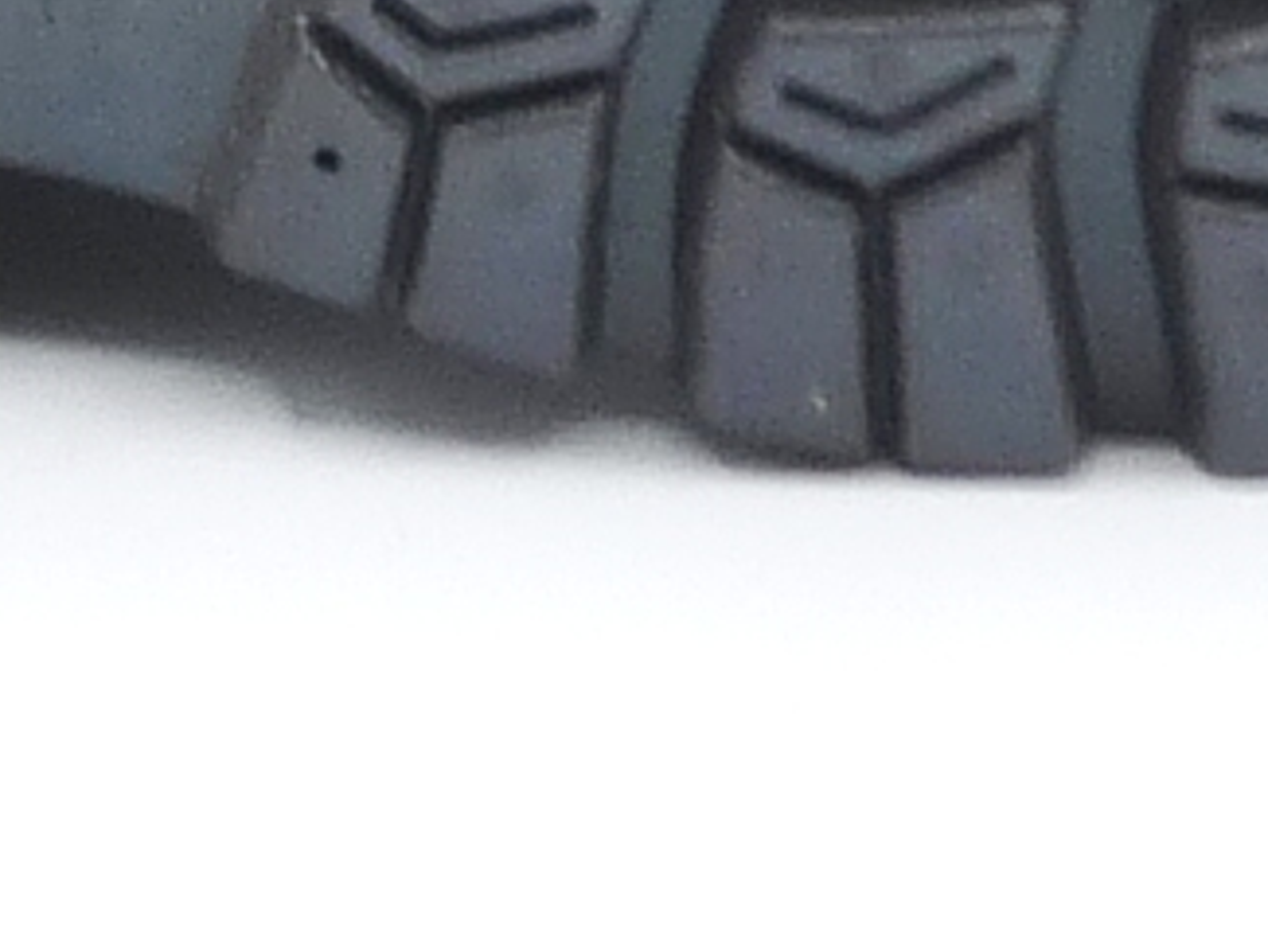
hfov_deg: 8.0
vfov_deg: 5.9
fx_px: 9014
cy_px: -796
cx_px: 105
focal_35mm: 246
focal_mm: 5
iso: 100
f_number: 4
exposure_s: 1/160
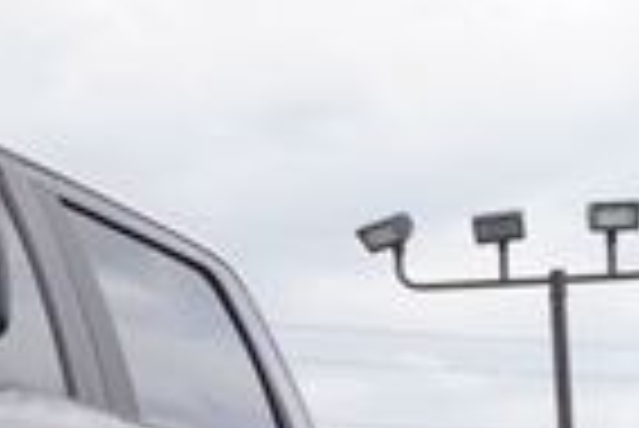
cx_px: -580
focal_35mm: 149
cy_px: 523
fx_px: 2647
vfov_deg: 9.1
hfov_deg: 12.4
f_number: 7.1
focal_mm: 22
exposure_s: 1/160
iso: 100
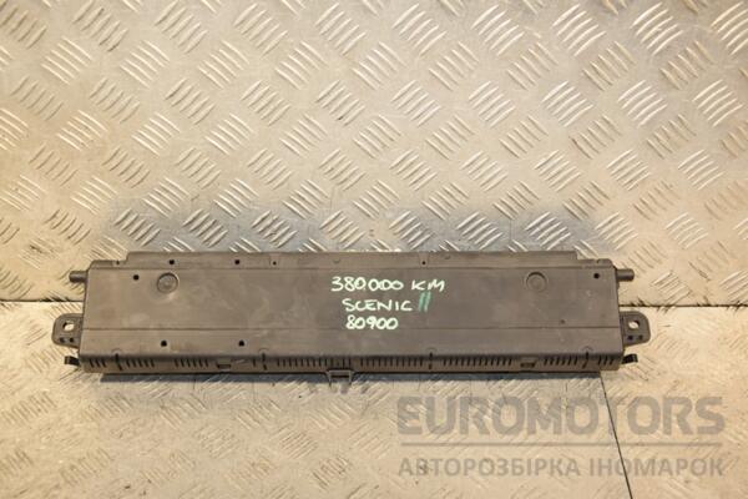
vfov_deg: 28.1
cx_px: 374
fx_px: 997
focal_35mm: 48
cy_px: 250
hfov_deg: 41.1
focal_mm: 32
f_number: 5
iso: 800
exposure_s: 1/200
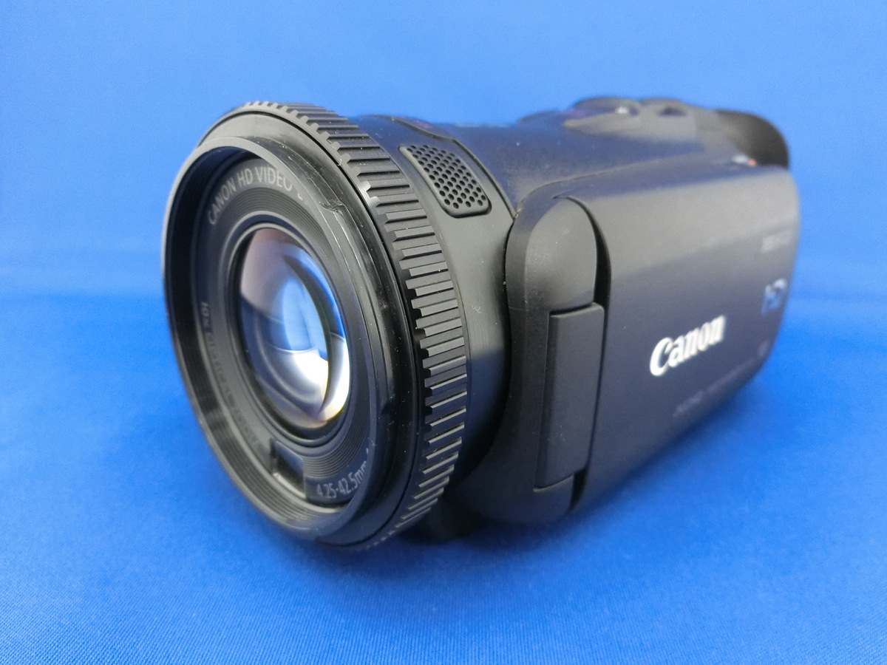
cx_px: 444
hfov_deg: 69.4
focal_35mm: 25
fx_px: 641
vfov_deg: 54.9
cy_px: 332
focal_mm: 4.5
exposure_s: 1/40
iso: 800
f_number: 3.5
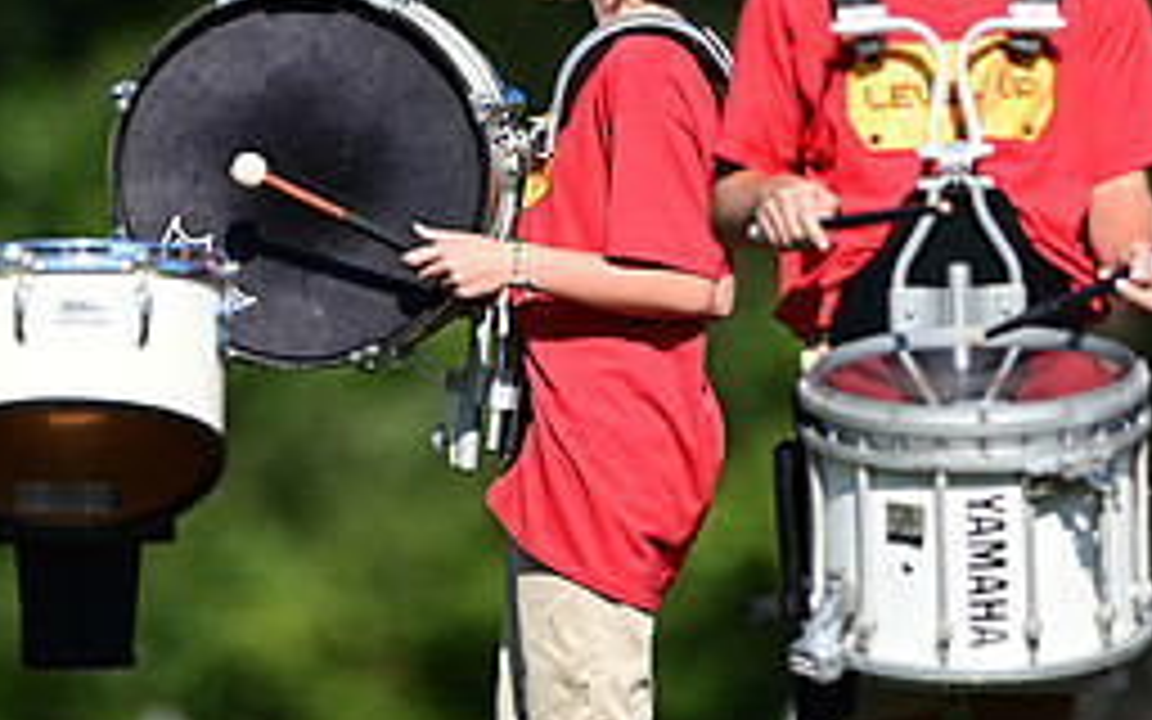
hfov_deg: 3.0
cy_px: 320
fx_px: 21757
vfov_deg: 1.9
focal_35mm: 693
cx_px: 634
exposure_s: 1/1600
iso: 100
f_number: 2.8
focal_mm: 300
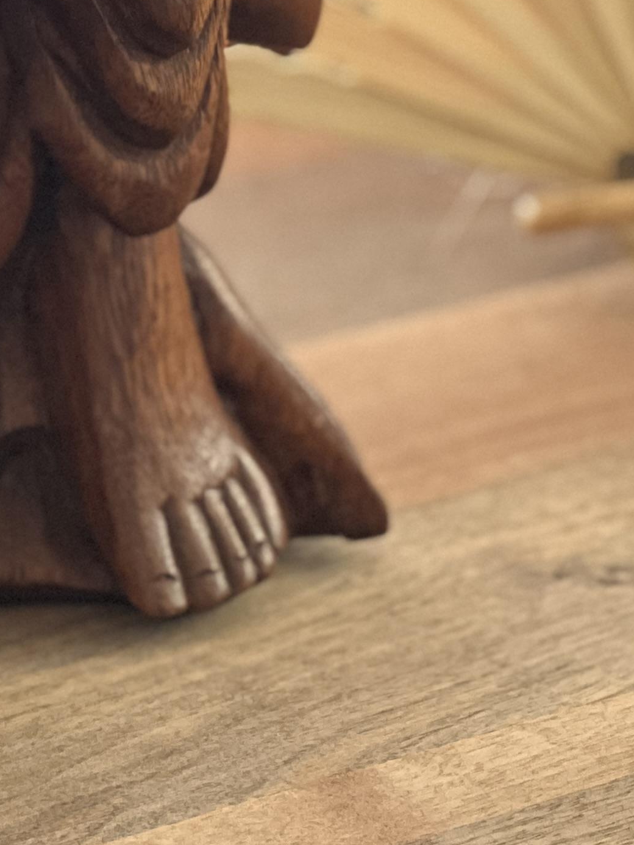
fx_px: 5468
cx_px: -106
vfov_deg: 8.8
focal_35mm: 224
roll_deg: +0.8
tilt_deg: -12.9
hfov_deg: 6.6
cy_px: -87
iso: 400
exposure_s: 1/24
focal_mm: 9
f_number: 2.8
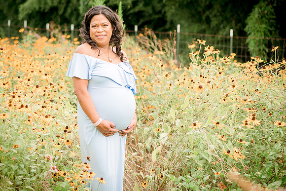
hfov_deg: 27.0
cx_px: 143
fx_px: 596
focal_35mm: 75
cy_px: 96
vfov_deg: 18.2
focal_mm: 50
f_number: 2.2
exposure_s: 1/500
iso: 160
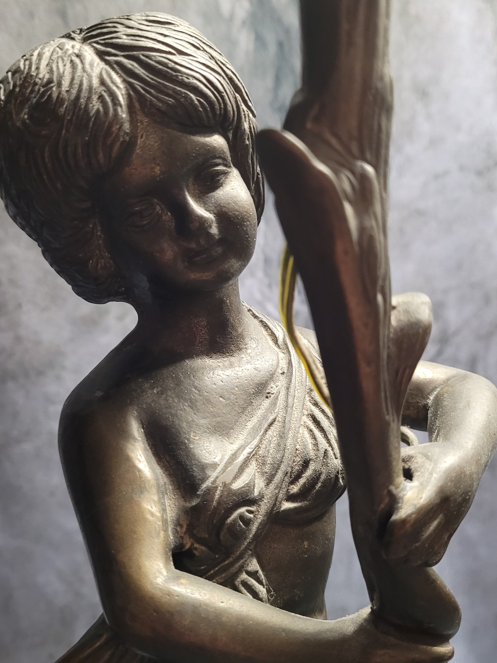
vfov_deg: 67.3
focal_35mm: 26
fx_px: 498
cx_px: 248
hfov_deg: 53.1
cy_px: 332
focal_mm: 5.4
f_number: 1.8
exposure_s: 1/50
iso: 640
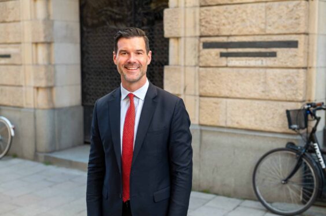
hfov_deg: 39.7
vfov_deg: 26.9
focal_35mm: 50
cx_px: 163
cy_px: 108
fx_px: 452
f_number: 2.8
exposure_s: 1/200
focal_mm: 50
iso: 200
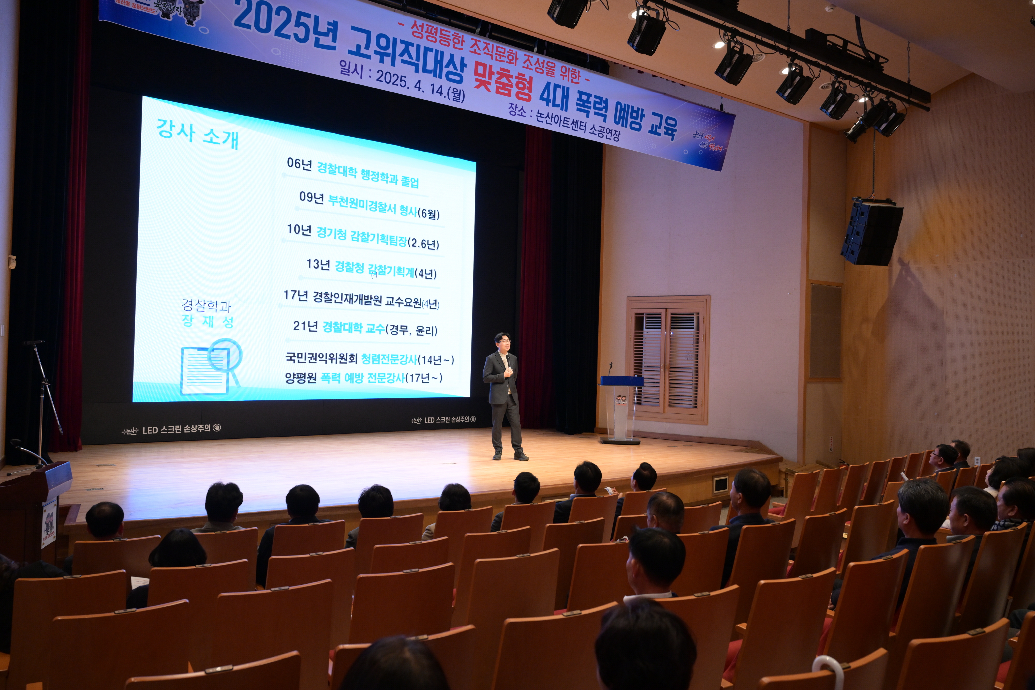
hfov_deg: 63.7
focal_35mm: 29
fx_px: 834
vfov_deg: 45.0
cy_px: 345
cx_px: 518
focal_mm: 29
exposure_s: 1/160
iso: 1600
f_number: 4.5
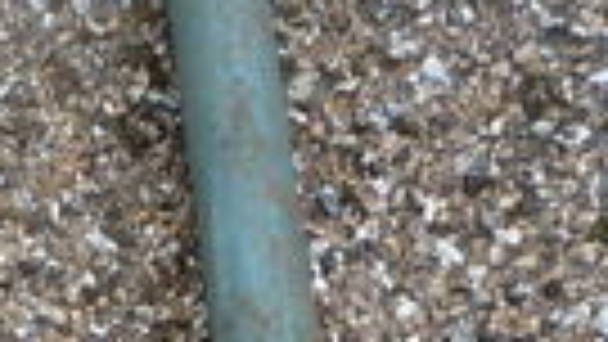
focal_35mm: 243
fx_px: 3918
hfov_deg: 8.6
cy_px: 950
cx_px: -378
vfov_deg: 4.8
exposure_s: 1/200
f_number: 4
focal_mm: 5.2
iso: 100
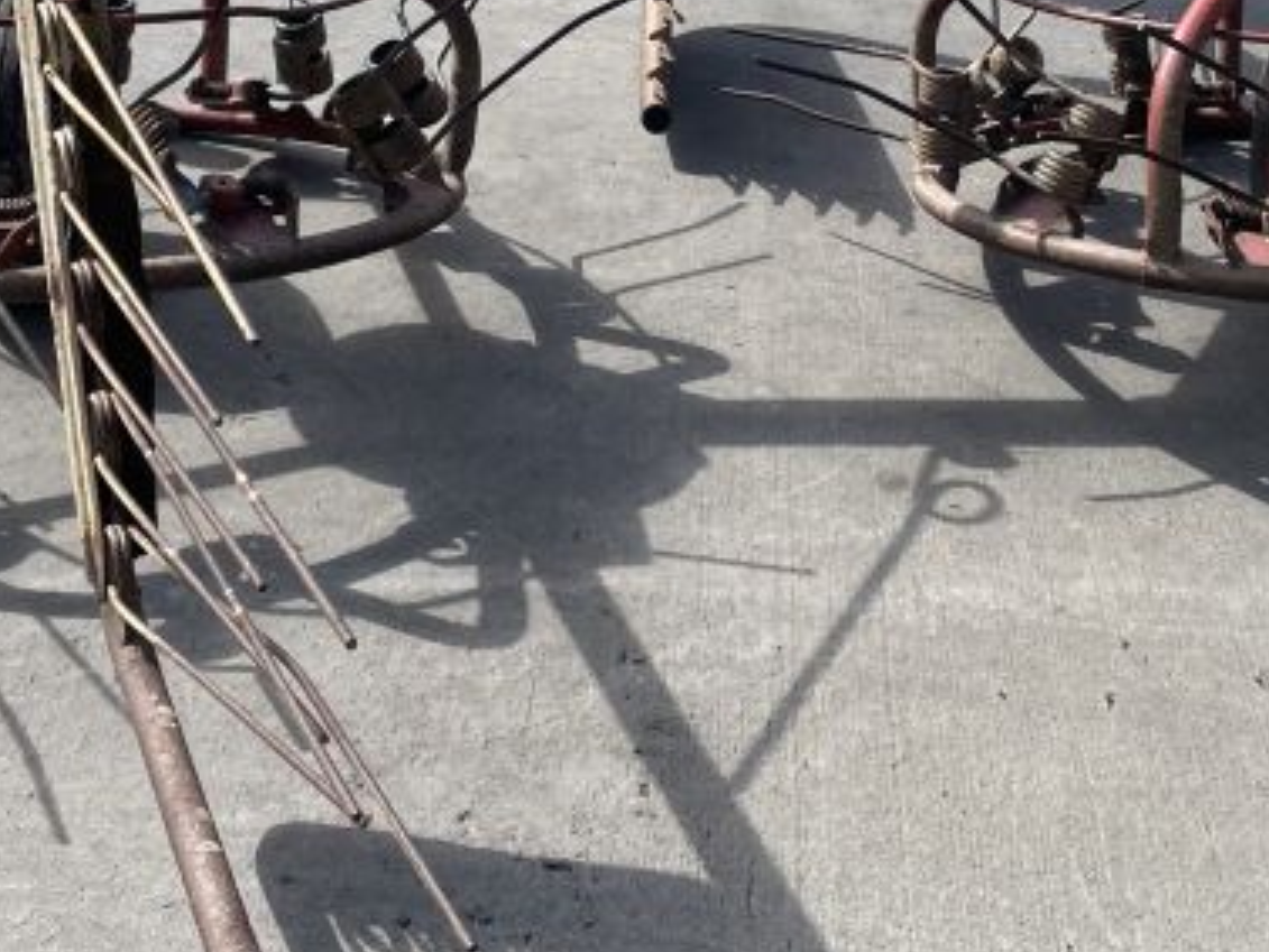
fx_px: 2530
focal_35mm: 69
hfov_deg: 28.0
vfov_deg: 20.7
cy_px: 24
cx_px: 801
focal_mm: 4.2
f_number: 1.6
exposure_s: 1/2174
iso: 32
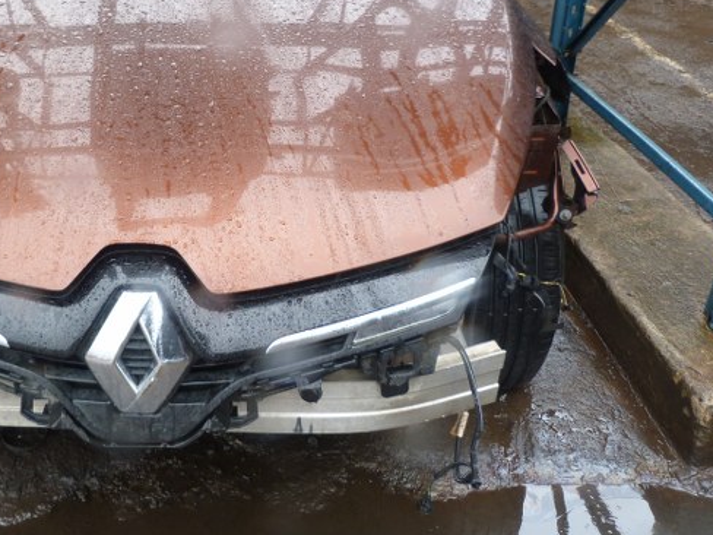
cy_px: 111
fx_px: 844
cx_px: 210
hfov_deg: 44.7
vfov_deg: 34.1
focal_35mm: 41
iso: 80
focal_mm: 4.5
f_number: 3.2
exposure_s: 1/125
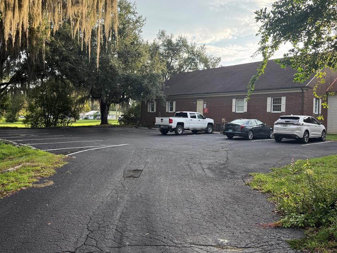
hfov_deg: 61.5
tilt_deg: +2.0
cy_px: 116
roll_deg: -2.8
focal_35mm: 29
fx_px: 282
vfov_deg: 48.2
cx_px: 185
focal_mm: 6.76
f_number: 1.78
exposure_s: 1/943
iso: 100
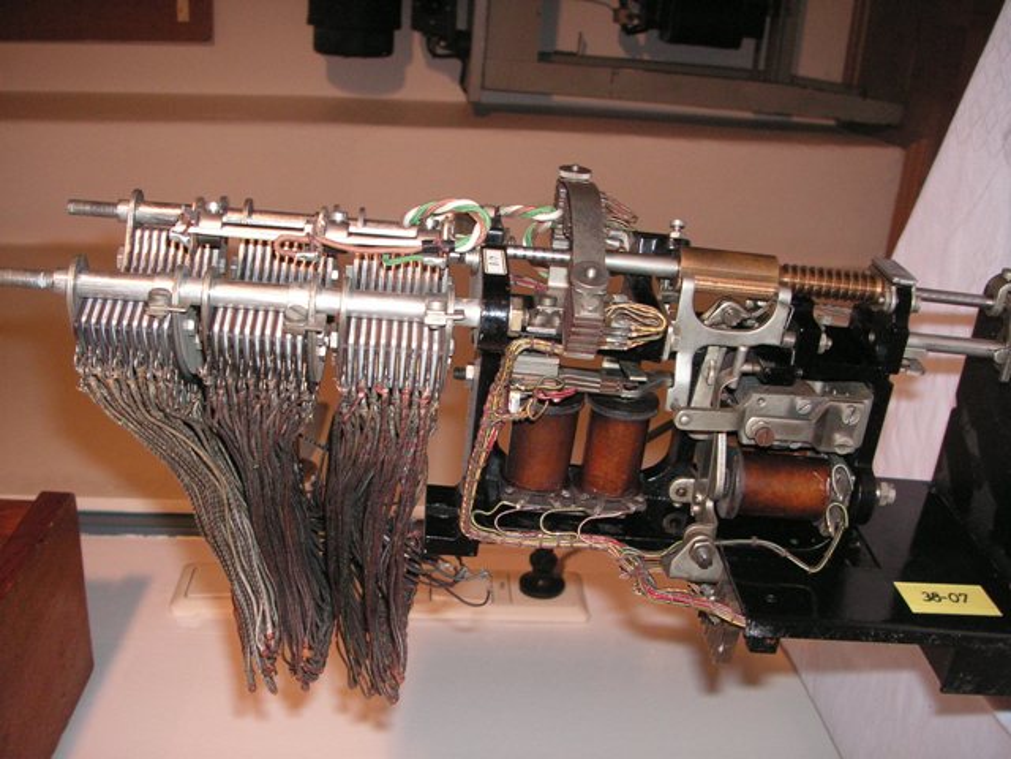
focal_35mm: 38
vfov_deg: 37.7
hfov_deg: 49.0
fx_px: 1110
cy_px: 380
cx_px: 506
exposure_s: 1/45
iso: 160
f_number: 3.3
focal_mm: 6.3
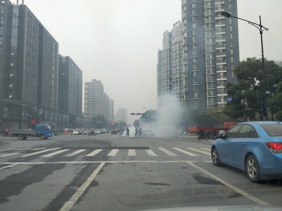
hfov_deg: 60.0
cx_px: 141
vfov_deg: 46.8
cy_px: 106
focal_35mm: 30
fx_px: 244
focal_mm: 4.12
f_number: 2
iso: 100
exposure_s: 1/380
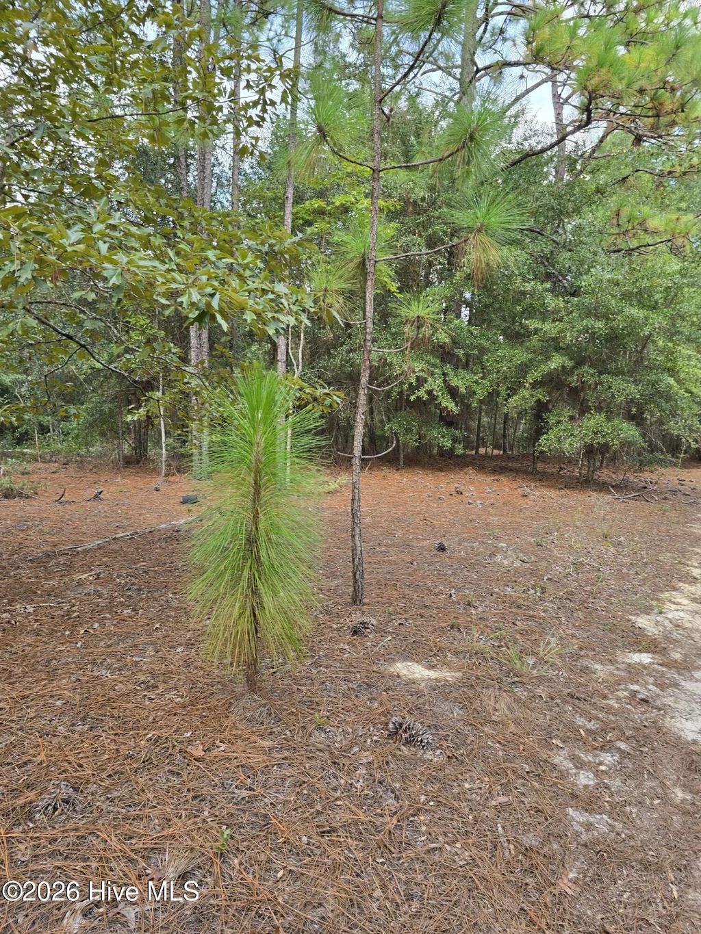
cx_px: 350
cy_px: 467
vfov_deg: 73.9
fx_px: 621
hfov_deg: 58.9
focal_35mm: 23
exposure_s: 1/180
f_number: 1.7
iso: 25
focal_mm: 6.3
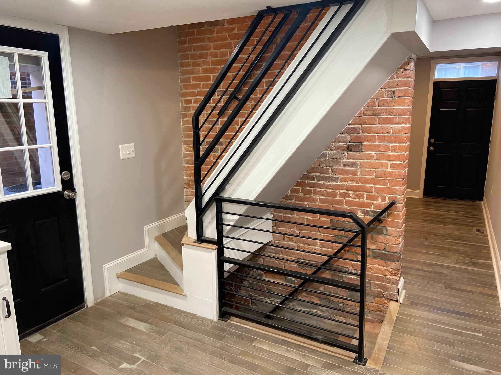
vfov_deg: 53.1
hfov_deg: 67.3
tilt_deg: -11.9
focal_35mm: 26
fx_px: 376
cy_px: 188
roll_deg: +0.4
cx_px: 250
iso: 250
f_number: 1.8
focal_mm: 4.25
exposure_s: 1/60
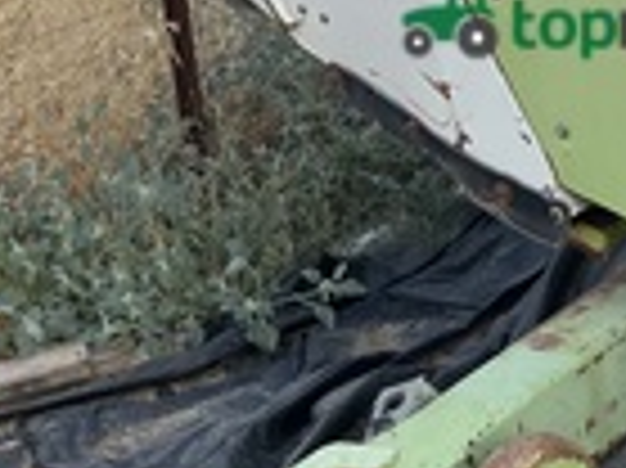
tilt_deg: -12.5
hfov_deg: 18.2
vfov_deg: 14.2
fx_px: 1861
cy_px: 22
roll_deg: +4.0
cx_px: 741
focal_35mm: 103
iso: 50
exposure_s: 1/705
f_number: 1.6
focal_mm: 5.1
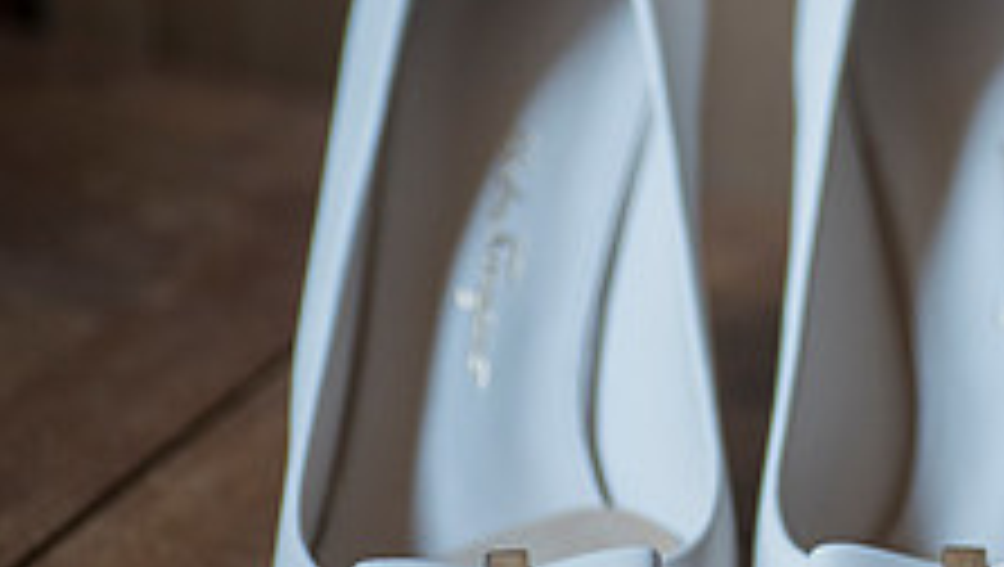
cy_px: 214
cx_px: 1265
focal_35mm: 245
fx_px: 6529
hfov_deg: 8.7
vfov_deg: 5.0
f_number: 3.5
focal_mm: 90
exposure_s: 1/320
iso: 1250
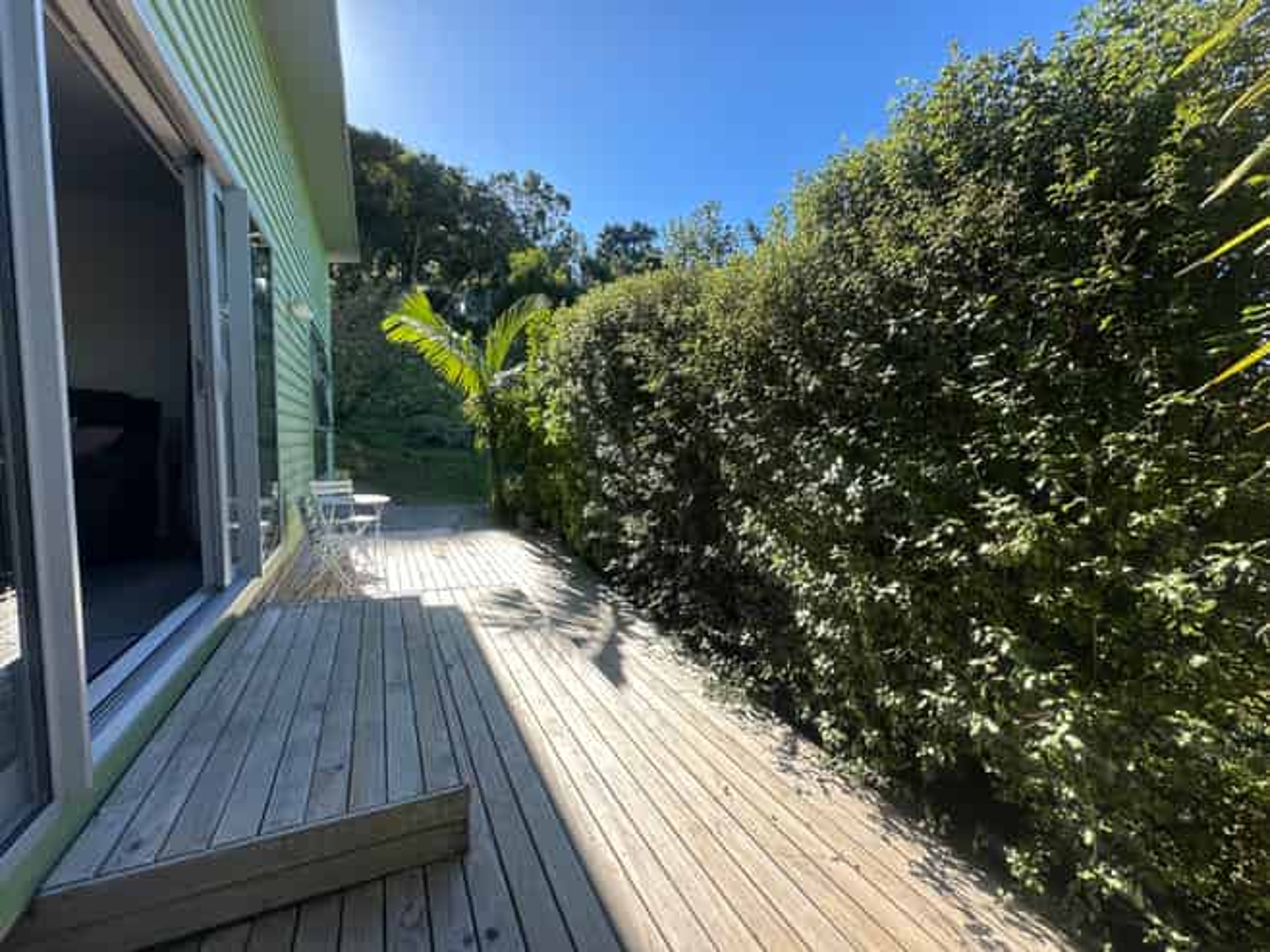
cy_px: 476
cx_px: 635
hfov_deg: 102.1
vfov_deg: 85.6
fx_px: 513
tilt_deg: -3.7
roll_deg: -0.2
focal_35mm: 14
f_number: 2.2
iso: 40
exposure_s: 1/471
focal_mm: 2.22
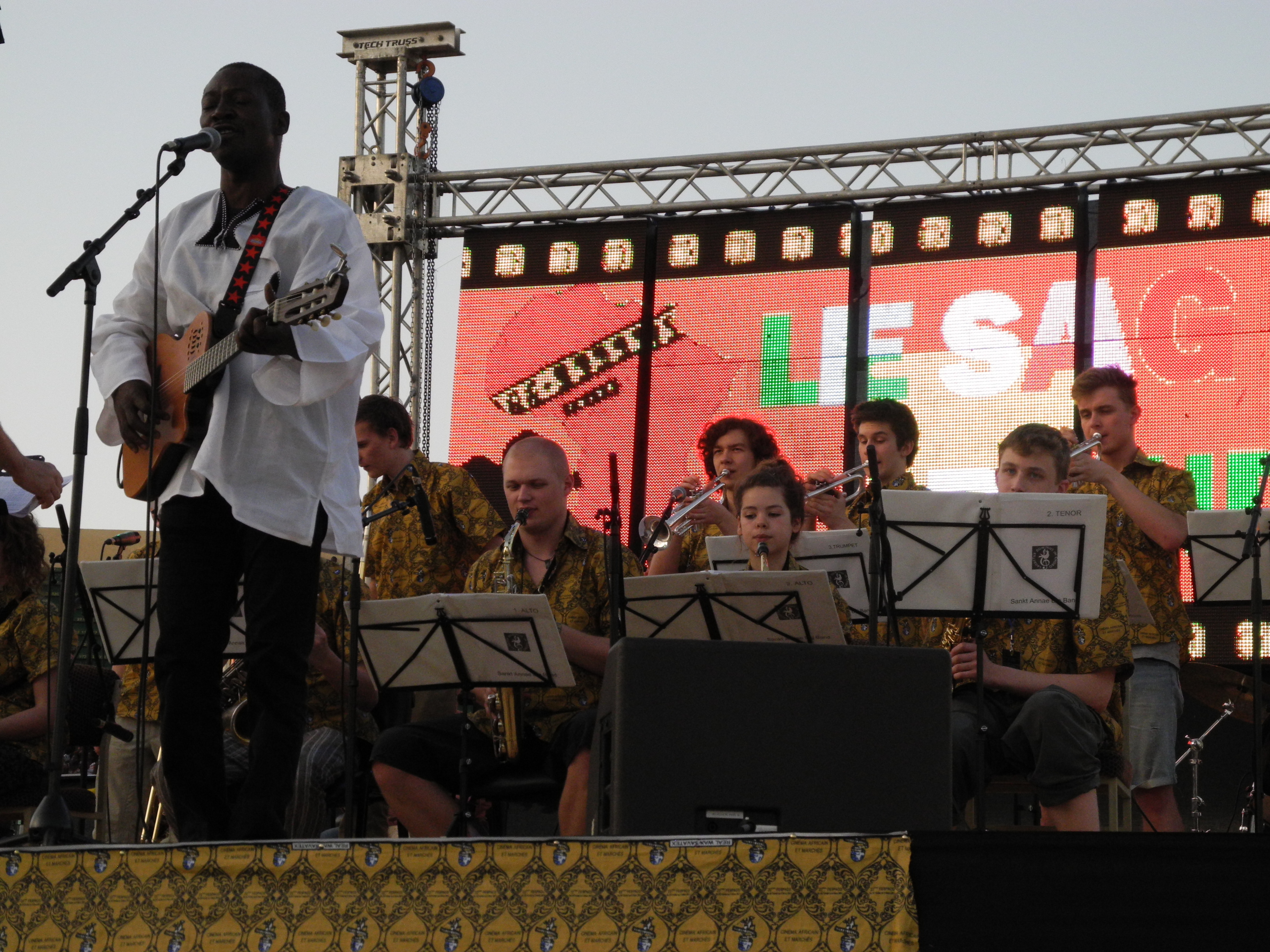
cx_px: 635
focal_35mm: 94
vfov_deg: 15.7
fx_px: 3449
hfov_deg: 20.9
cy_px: 476
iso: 400
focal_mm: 20.1
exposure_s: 1/1100
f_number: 5
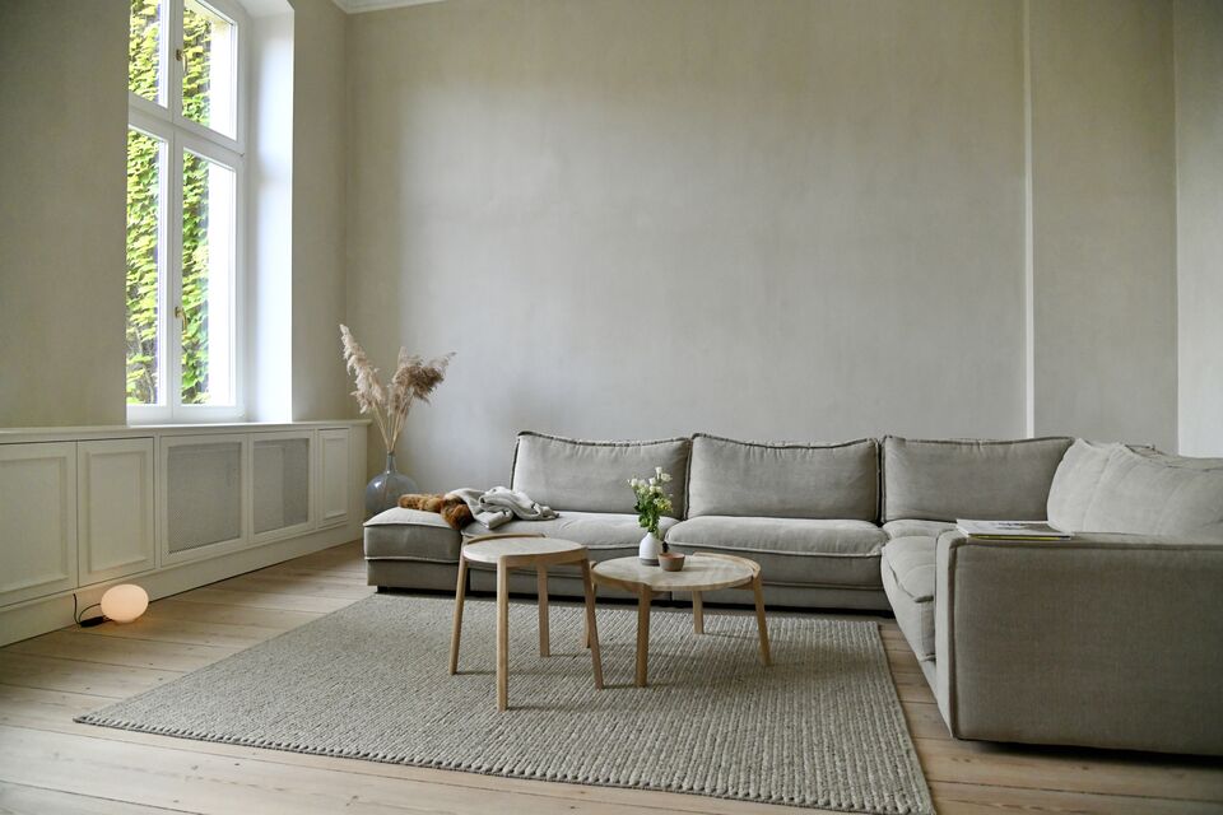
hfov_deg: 73.7
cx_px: 612
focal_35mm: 24
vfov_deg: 53.1
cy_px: 408
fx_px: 815
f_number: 4
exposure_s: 1/1250
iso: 4000
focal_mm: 24
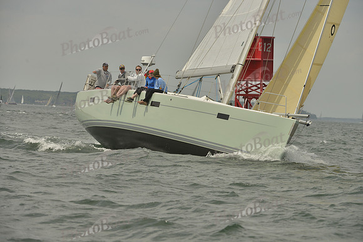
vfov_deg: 5.7
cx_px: 182
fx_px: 2420
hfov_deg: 8.6
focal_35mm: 240
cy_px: 121
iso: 280
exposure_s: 1/1250
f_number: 9
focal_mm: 240
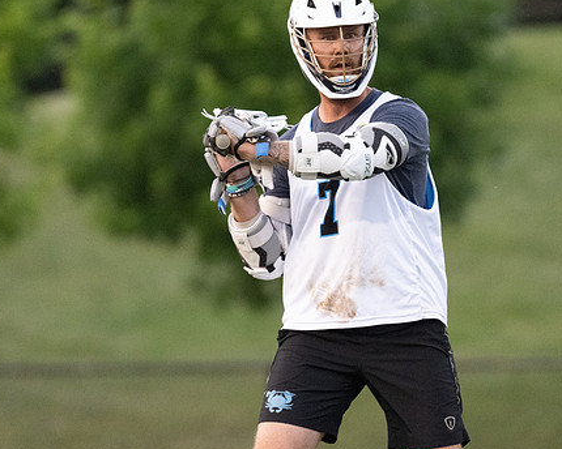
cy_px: 173
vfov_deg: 1.7
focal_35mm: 891
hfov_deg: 2.2
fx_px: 14820
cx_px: 430
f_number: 5.6
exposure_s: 1/1000
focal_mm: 500
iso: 9000
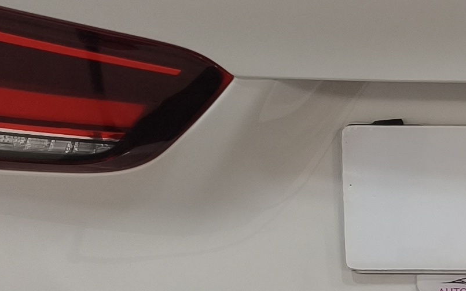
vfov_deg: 10.5
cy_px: 73
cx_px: 742
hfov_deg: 15.3
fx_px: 1575
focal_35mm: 124
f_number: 1.62
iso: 64
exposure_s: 1/99.9
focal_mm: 6.45
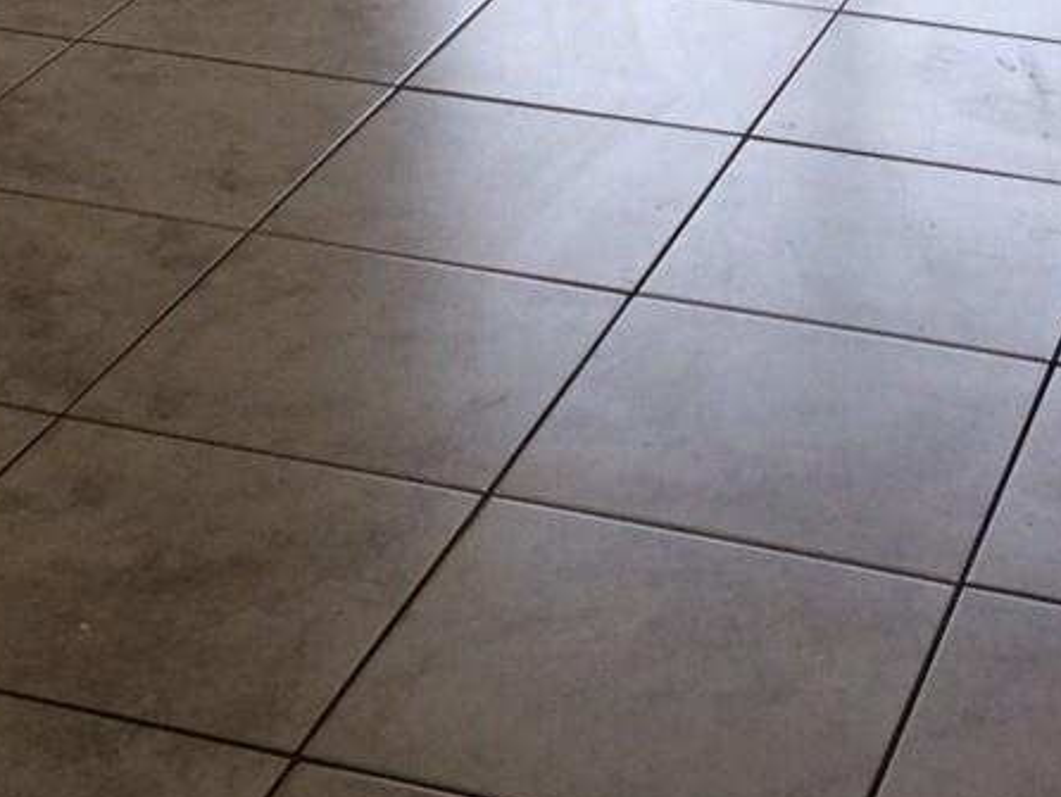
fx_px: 3189
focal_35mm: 104
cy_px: -559
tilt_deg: -12.0
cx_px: 462
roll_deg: +0.8
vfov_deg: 13.1
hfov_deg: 18.9
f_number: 2.2
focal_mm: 4.15
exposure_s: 1/60
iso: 50
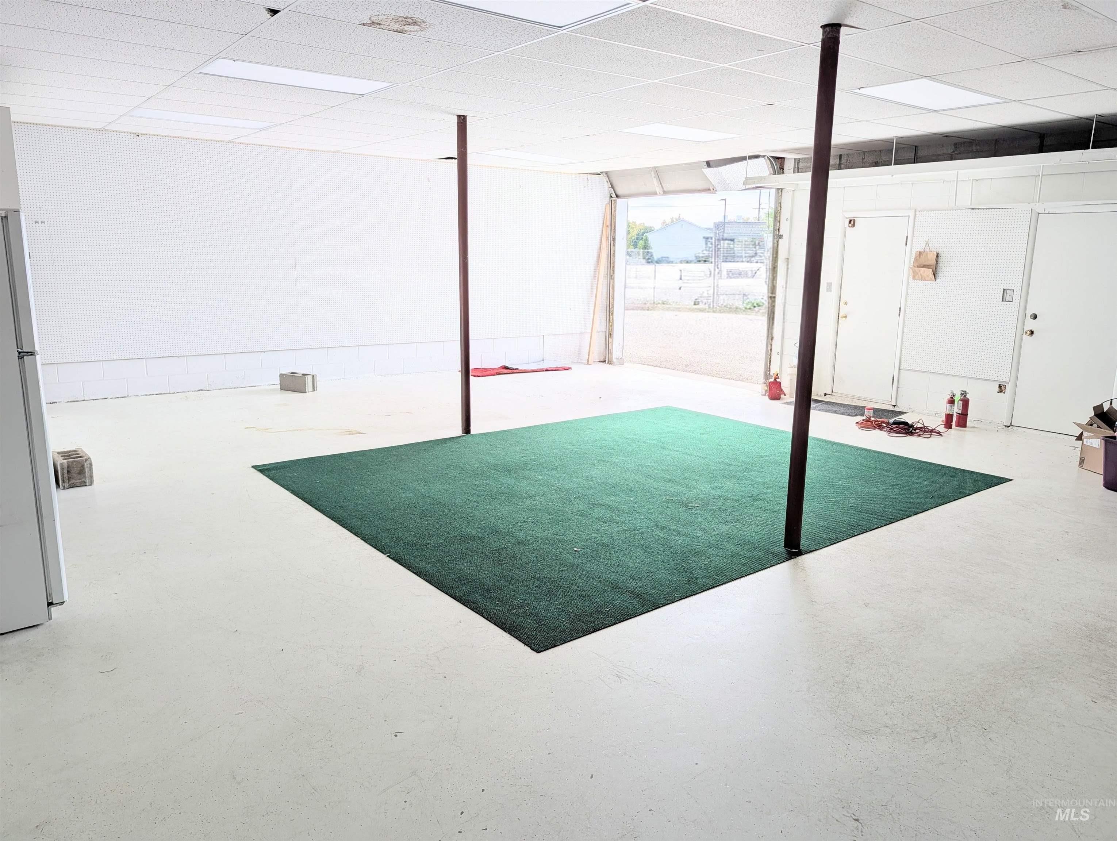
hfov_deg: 71.5
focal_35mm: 24
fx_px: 776
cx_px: 558
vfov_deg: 56.9
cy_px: 420
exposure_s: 1/2320
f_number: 1.68
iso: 21
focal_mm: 6.9
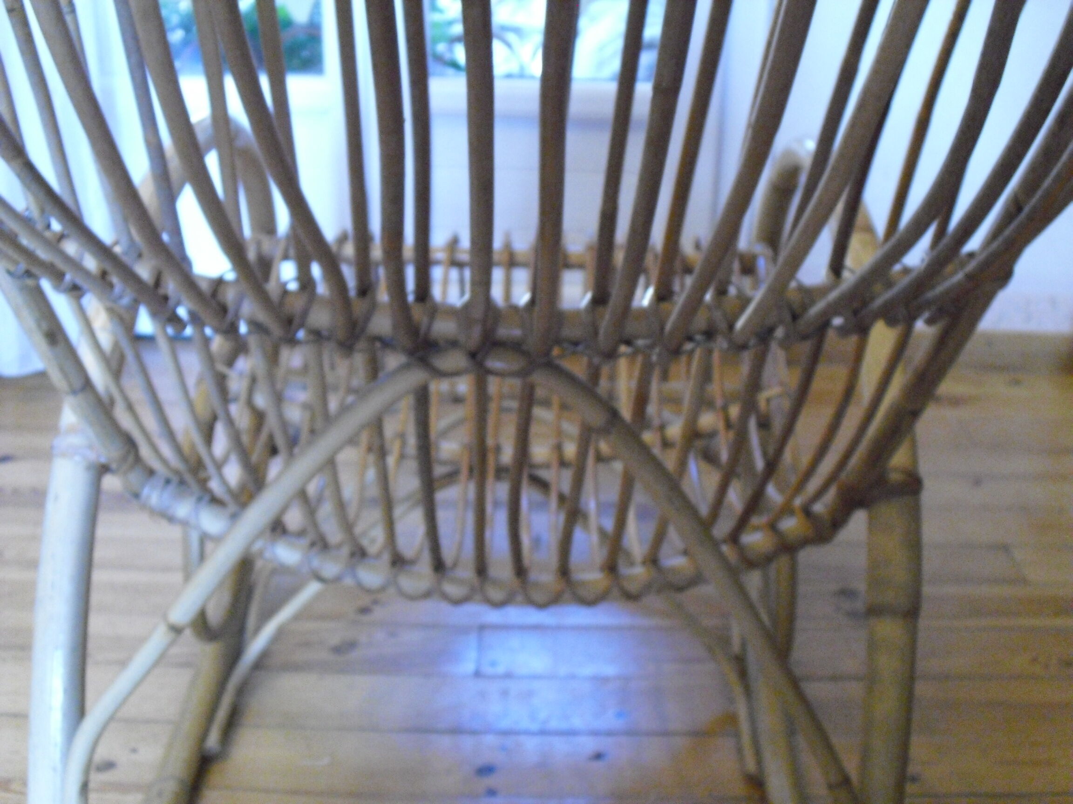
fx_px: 1116
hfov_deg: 51.4
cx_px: 536
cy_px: 402
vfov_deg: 39.7
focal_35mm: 36
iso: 800
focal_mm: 6.3
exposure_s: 1/25
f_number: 3.1
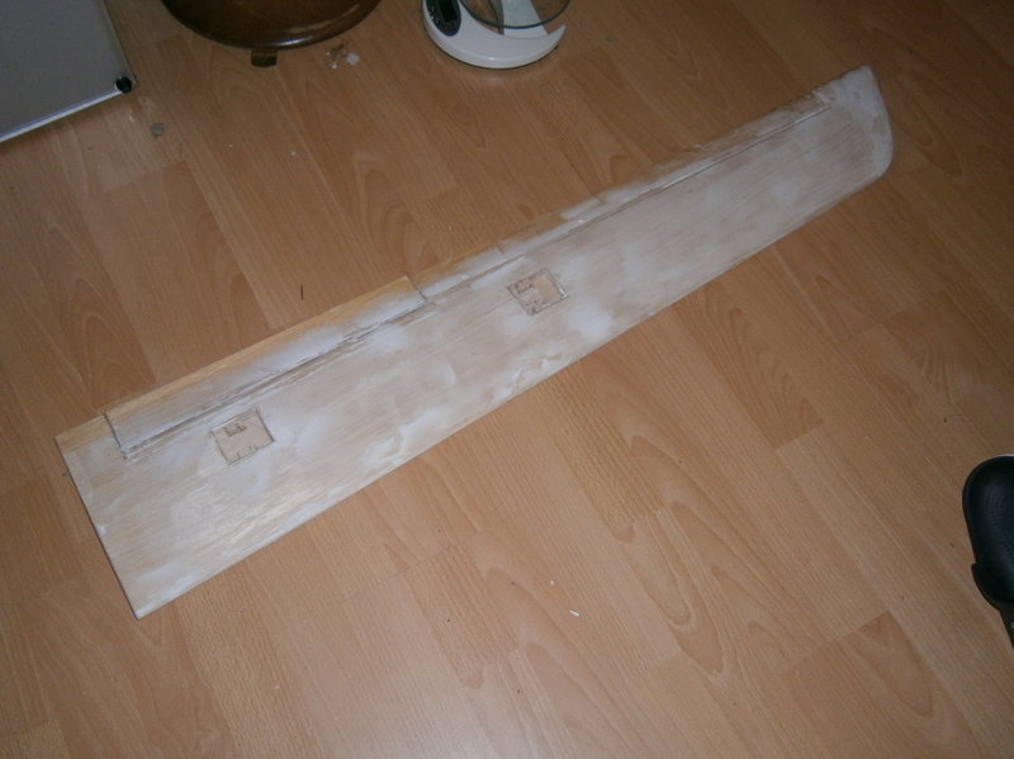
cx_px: 507
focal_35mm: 36
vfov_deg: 39.6
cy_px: 380
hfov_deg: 51.4
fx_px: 1054
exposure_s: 1/40
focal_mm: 6.4
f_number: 3.1
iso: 125
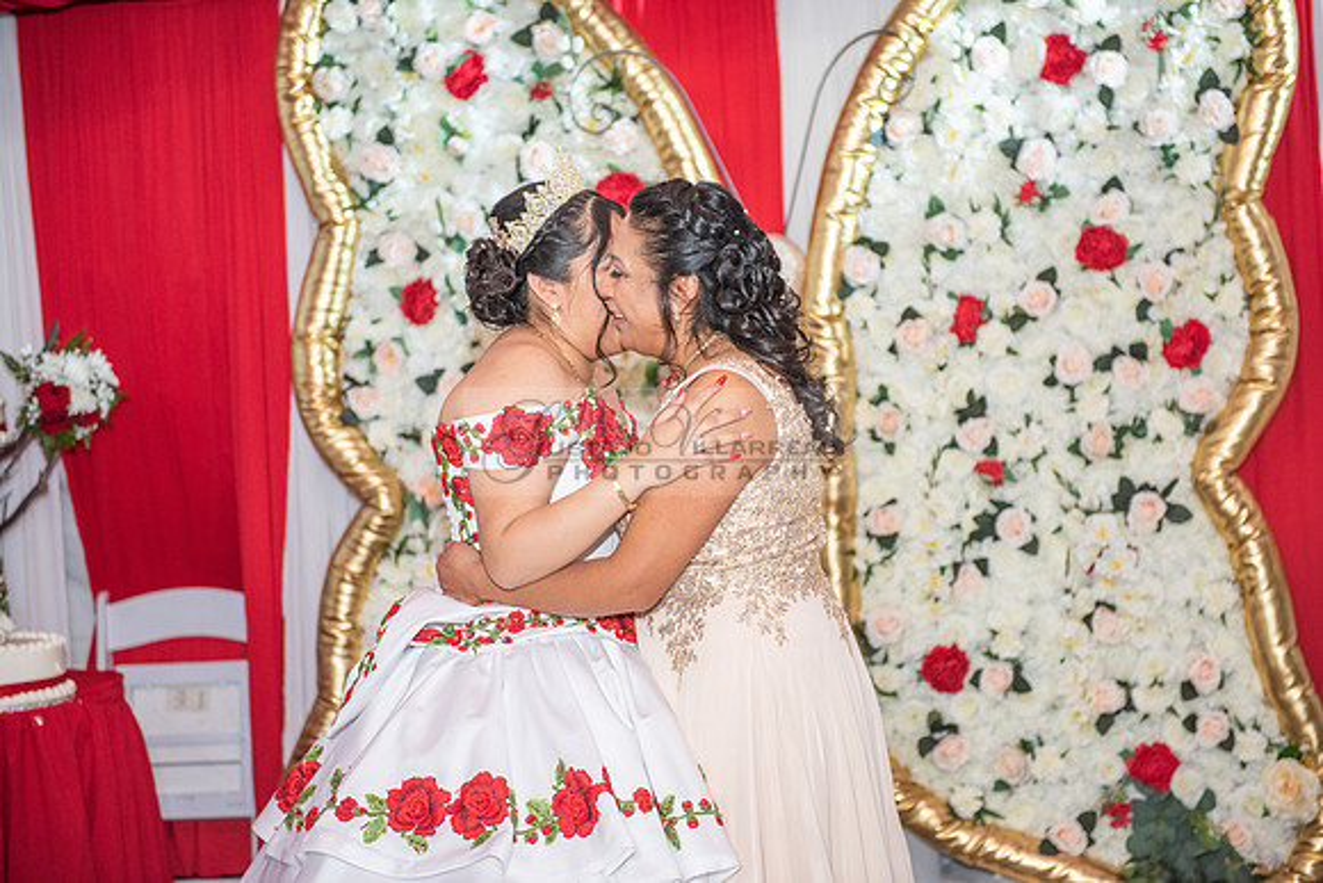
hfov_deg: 28.8
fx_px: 2573
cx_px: 662
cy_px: 442
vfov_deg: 19.5
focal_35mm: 70
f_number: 3.2
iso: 800
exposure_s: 1/160
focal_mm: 70
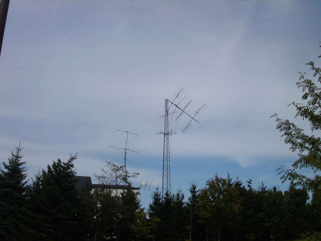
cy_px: 120
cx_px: 160
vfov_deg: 37.7
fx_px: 352
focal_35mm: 38
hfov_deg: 49.0
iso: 100
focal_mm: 7.8
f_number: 8
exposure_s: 1/750
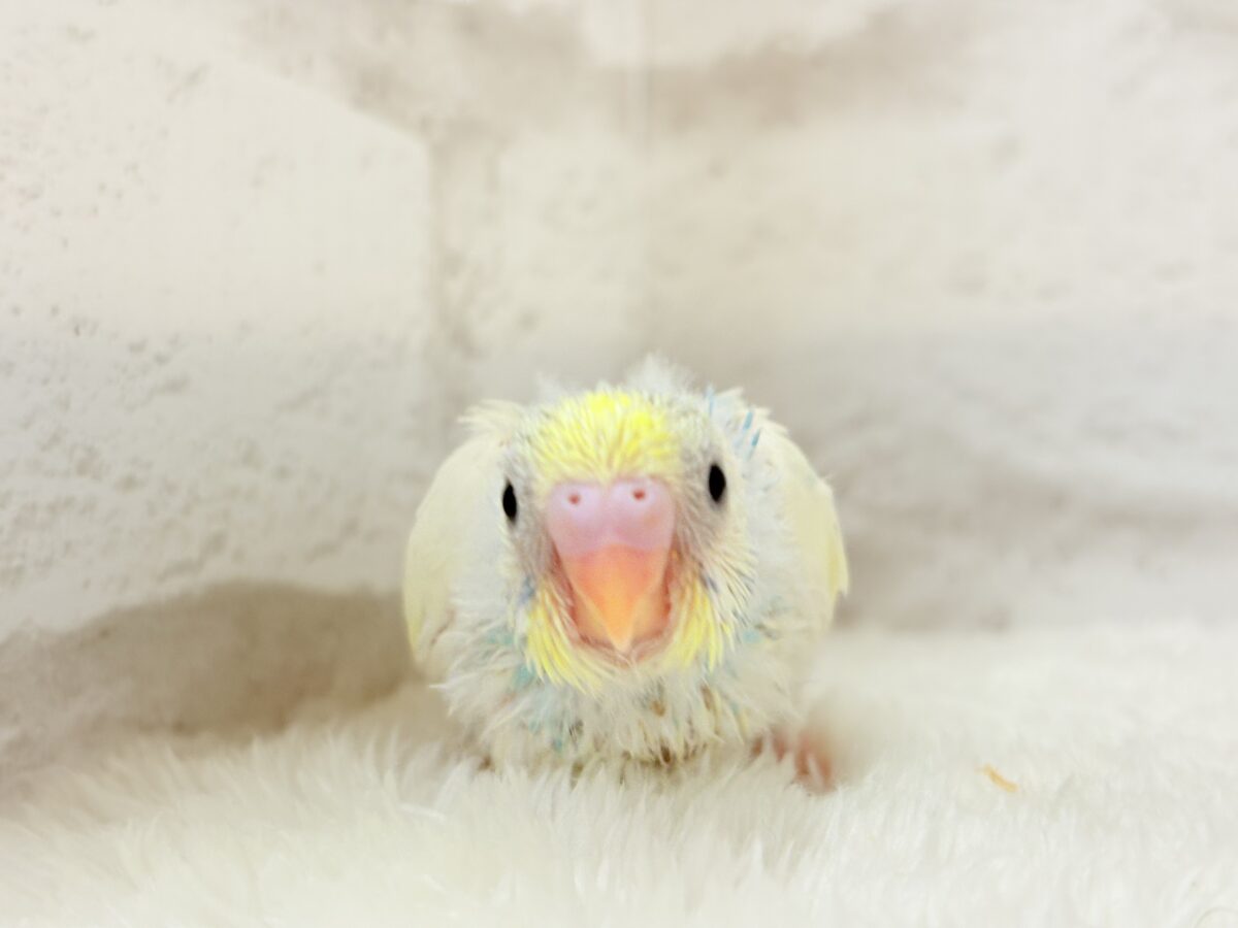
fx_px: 1860
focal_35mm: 52
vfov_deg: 28.0
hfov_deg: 36.8
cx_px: 619
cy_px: 464
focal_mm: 5.96
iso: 80
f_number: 1.6
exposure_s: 1/100
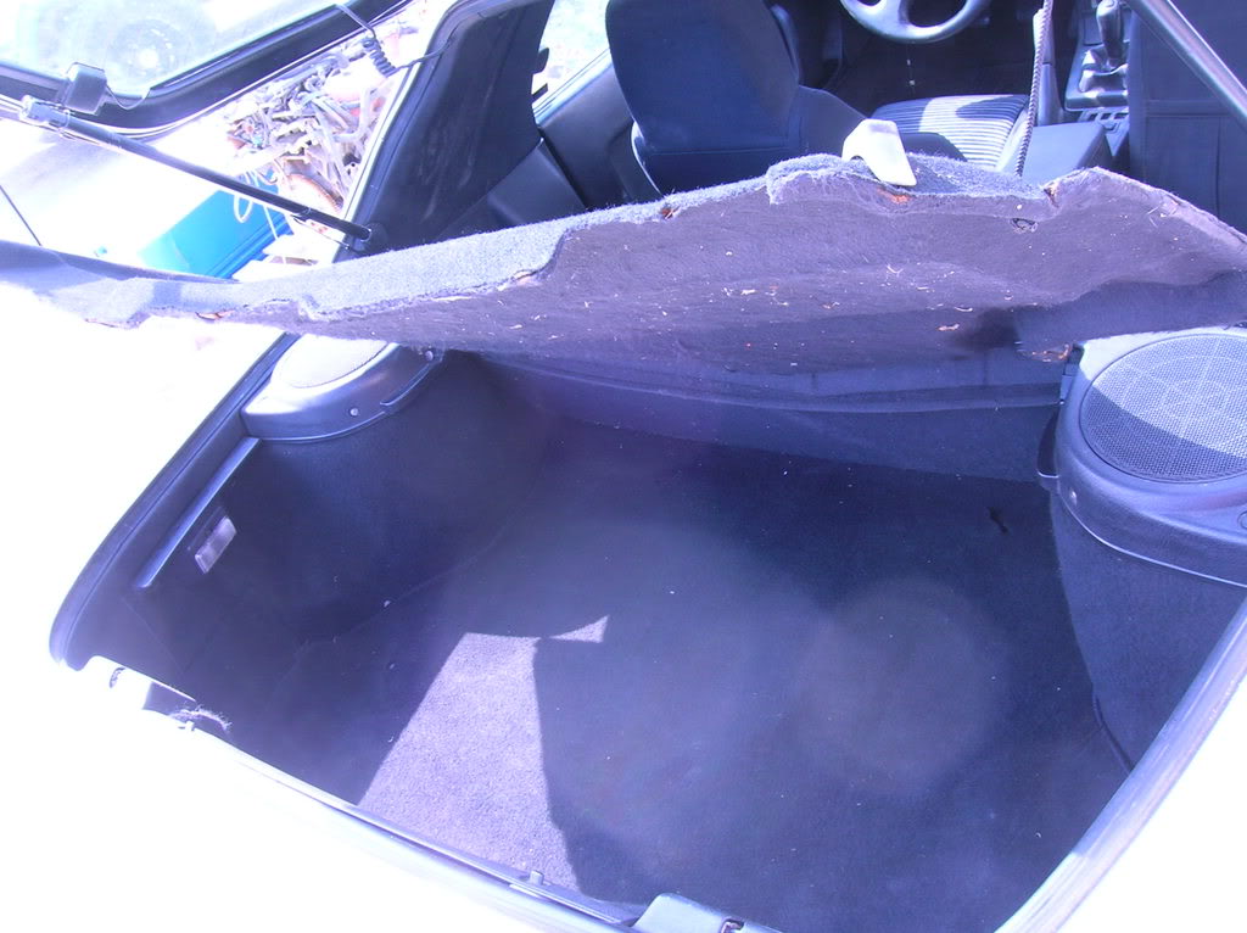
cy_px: 466
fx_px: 1224
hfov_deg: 54.0
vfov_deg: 41.7
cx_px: 624
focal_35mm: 34
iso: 50
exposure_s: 1/21.5
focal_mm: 5.7
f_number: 4.9
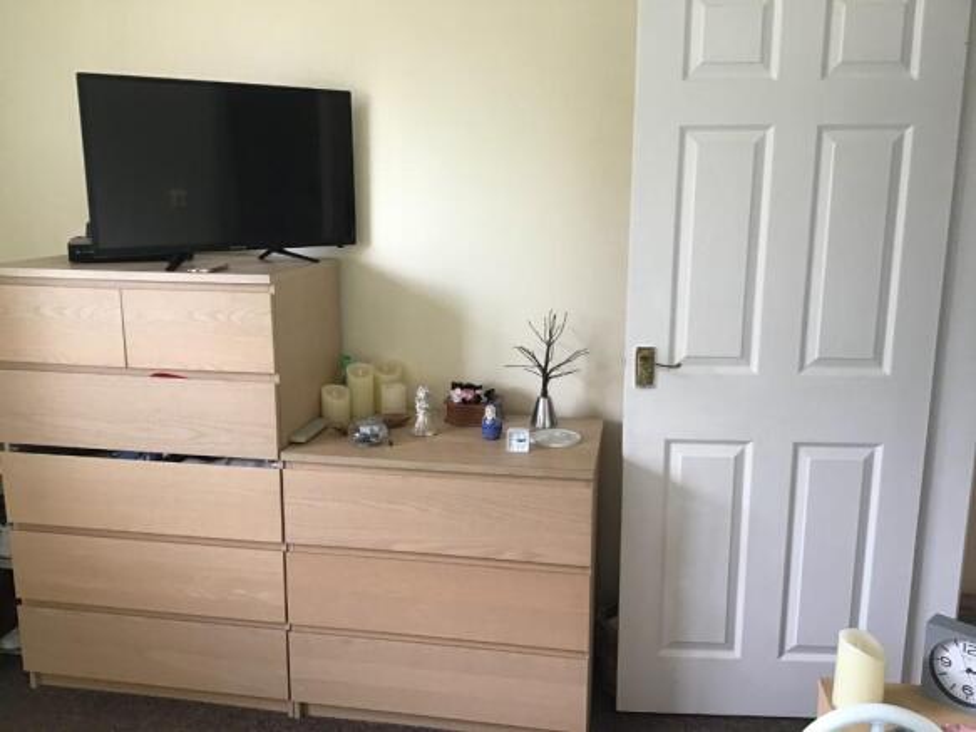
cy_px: 366
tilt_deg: -11.6
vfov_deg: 45.4
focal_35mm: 31
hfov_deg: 58.4
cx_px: 488
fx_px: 874
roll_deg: -1.4
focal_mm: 3.3
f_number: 2.4
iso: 80
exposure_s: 1/33
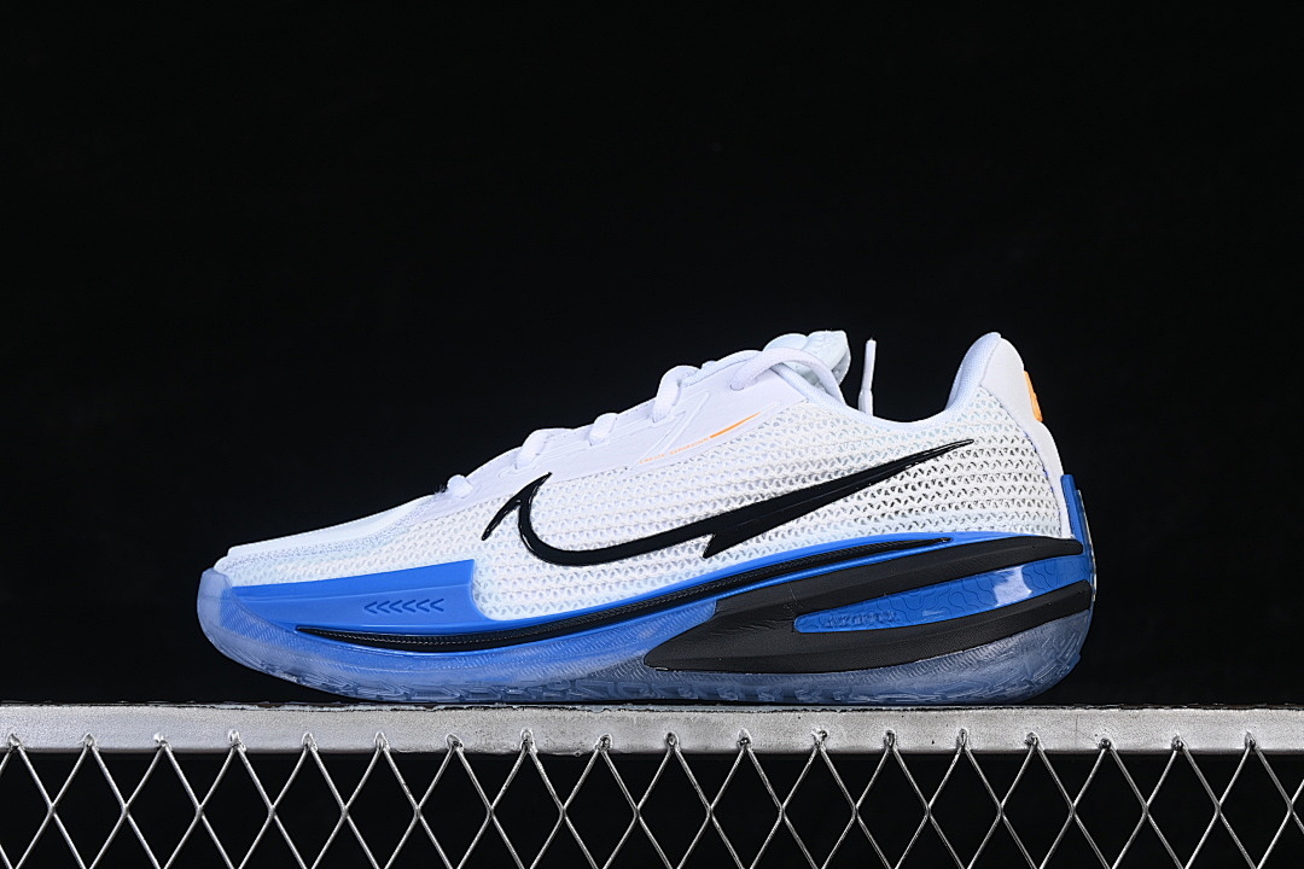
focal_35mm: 75
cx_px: 652
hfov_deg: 27.0
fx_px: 2716
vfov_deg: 18.2
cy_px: 434
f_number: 8
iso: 160
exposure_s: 1/80
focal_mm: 50
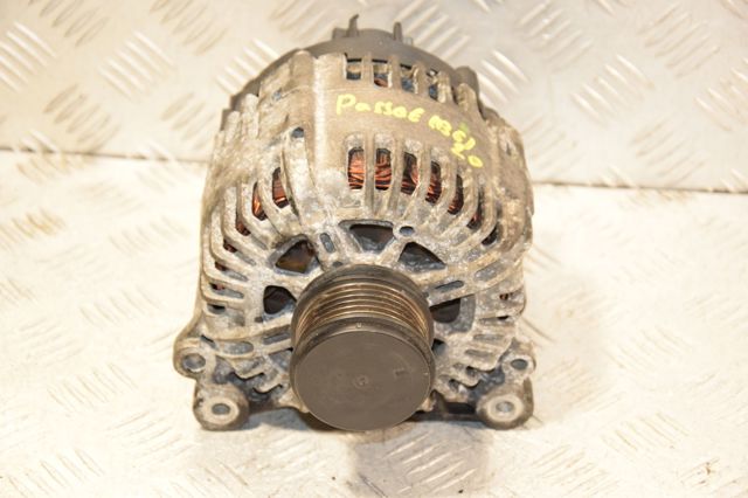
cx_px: 374
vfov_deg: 13.0
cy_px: 249
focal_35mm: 105
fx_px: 2180
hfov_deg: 19.5
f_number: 5.6
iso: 1600
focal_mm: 70
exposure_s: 1/125
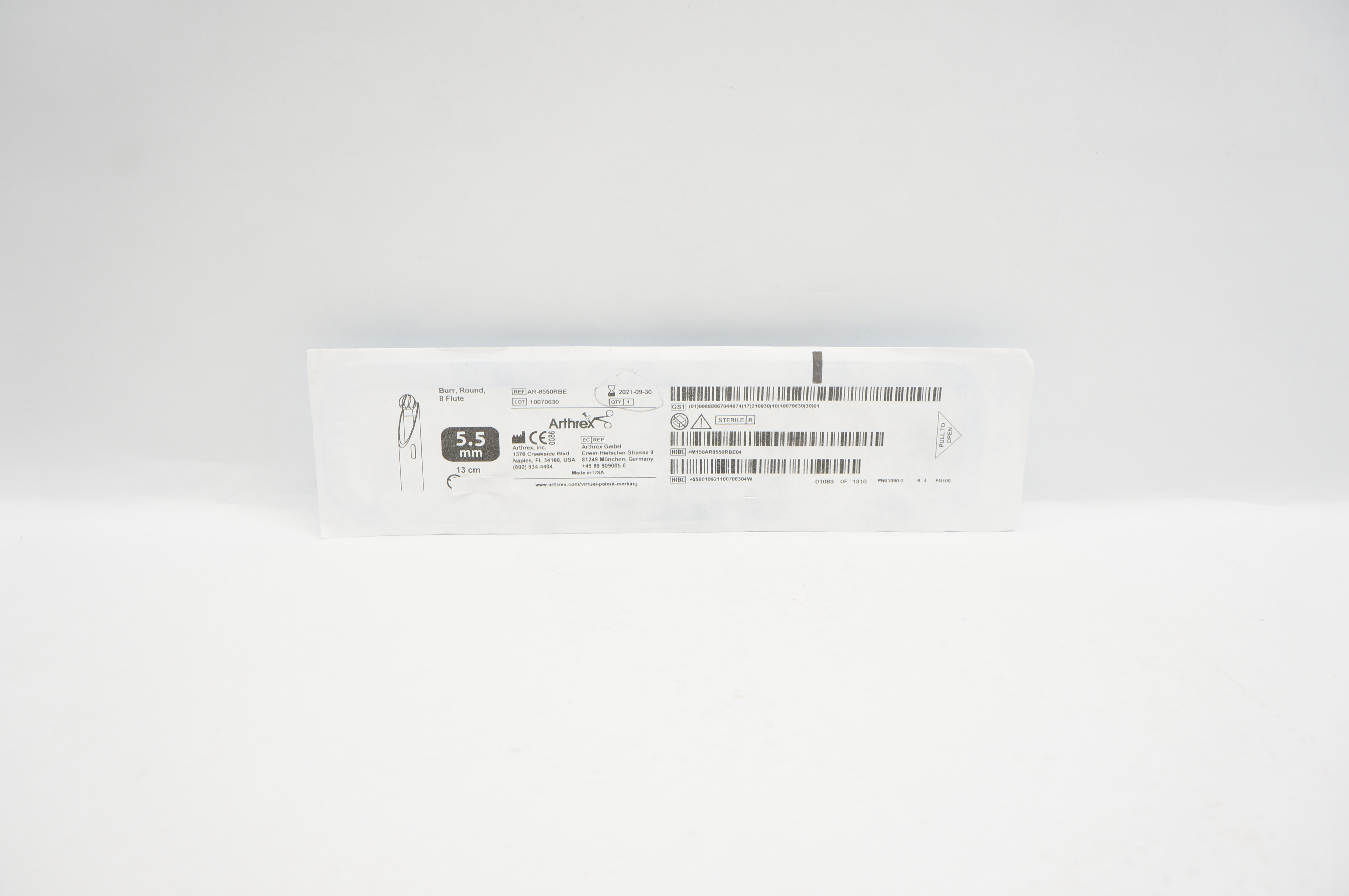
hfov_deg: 67.4
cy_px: 448
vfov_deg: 47.8
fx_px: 1011
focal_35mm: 27
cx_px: 674
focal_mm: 18
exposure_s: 1/30
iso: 200
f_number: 6.3
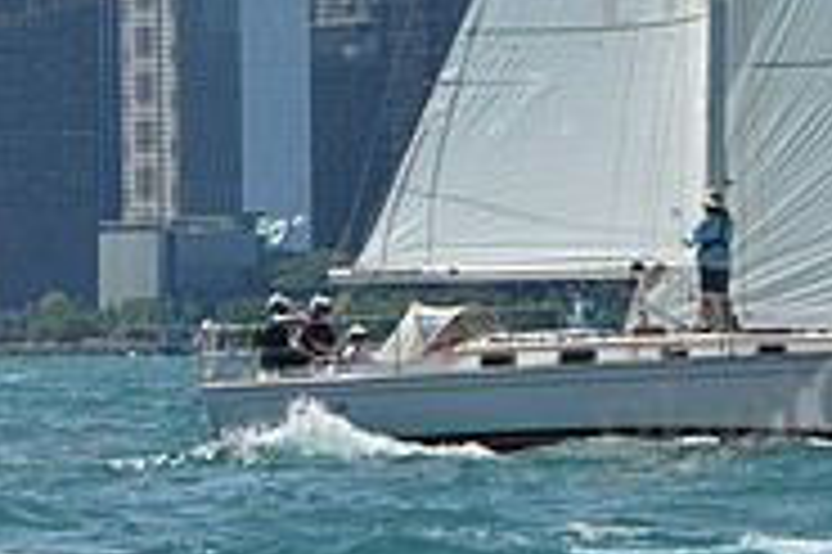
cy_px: -254
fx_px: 11961
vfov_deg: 2.6
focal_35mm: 518
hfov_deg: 4.0
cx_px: 360
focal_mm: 165
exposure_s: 1/1250
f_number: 9
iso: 250
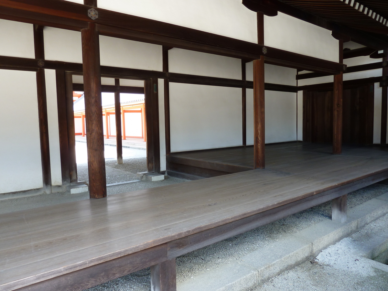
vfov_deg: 54.9
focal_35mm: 25
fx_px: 280
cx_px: 194
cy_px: 146
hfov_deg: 69.4
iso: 80
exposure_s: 1/40
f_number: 3.3
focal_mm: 4.1
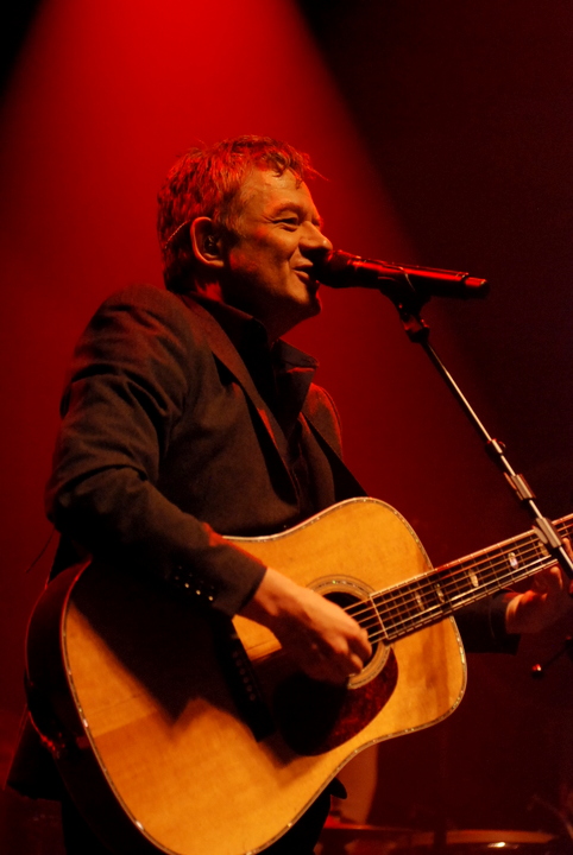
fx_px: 2857
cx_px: 286
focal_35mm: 120
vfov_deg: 17.0
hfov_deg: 11.5
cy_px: 428
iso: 1600
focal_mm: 80
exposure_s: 1/250
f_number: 2.8
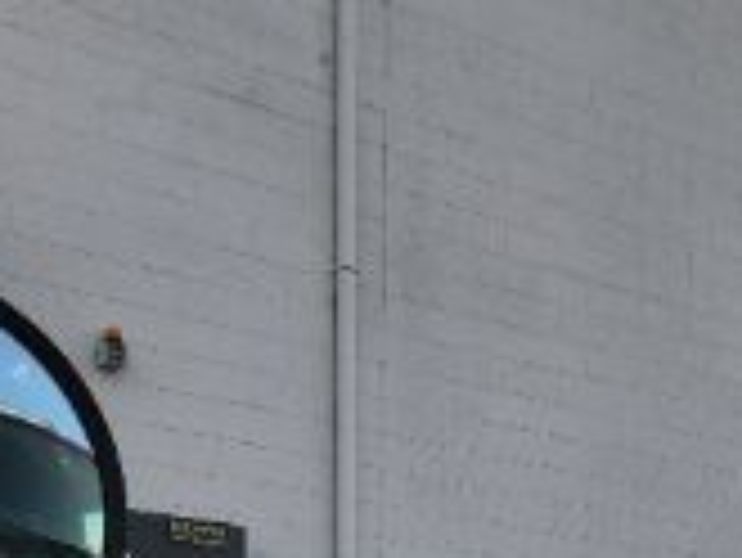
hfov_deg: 21.9
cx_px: 481
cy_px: 972
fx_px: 1909
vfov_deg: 14.7
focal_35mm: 89
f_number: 1.8
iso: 20
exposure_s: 1/338
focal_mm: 5.4
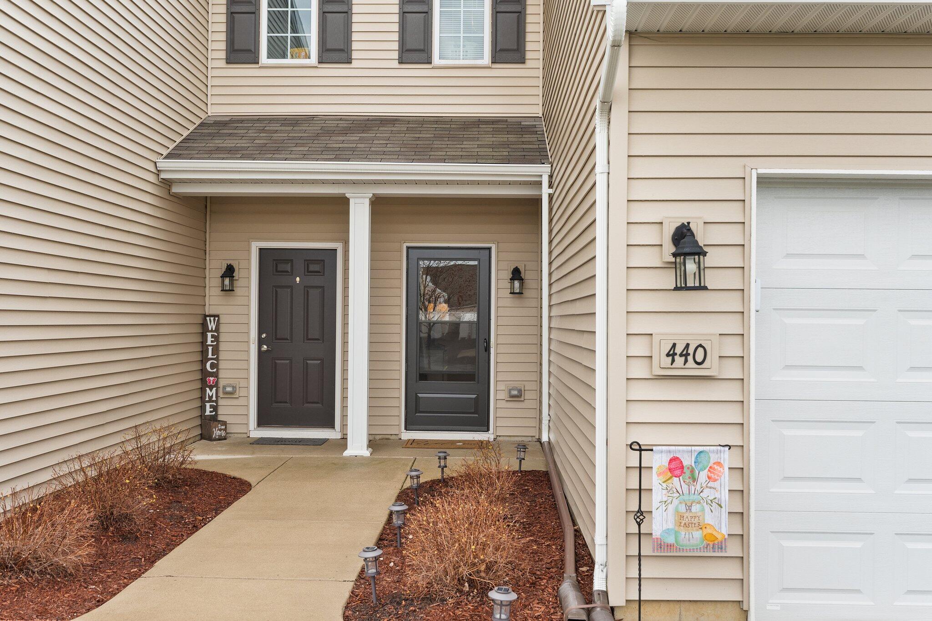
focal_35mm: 36
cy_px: 310
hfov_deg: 53.1
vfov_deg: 36.9
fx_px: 932
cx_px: 466
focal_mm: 24
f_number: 7.1
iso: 320
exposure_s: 1/60
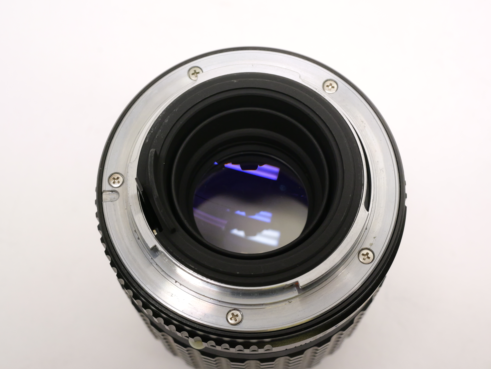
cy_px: 187
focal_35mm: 62
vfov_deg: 23.7
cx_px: 244
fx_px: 880
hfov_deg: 31.2
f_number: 8
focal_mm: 30
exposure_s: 1/60
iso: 2500
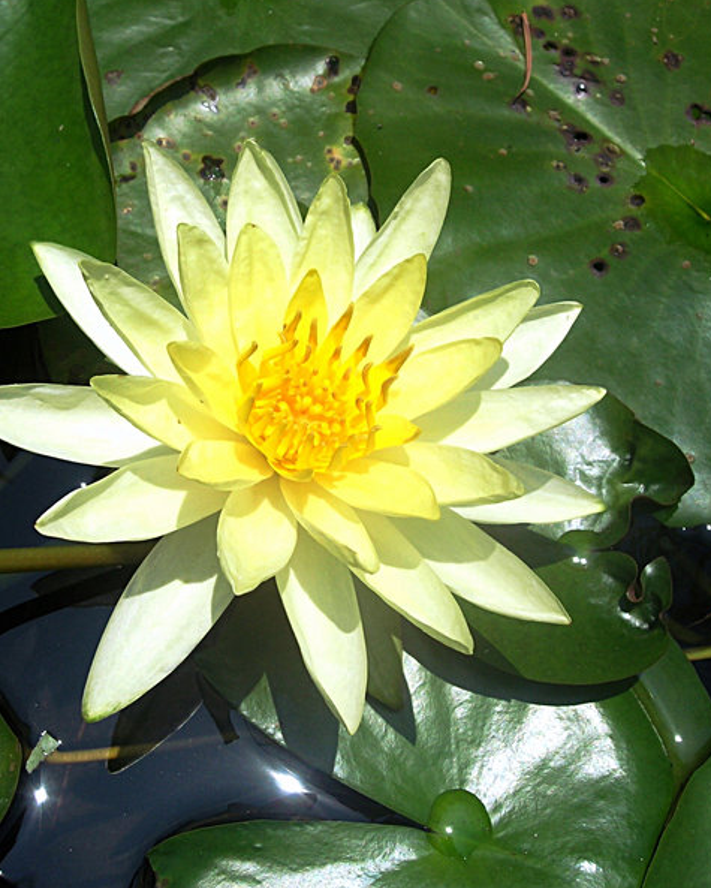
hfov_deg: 30.2
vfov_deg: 37.3
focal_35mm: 50
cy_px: 442
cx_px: 275
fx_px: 1314
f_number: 4.8
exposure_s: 1/856
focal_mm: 7.8
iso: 64
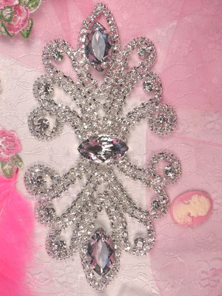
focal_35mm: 46
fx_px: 393
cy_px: 148
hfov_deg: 31.5
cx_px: 111
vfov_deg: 41.2
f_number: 4.7
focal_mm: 8.3
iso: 80
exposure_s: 1/350
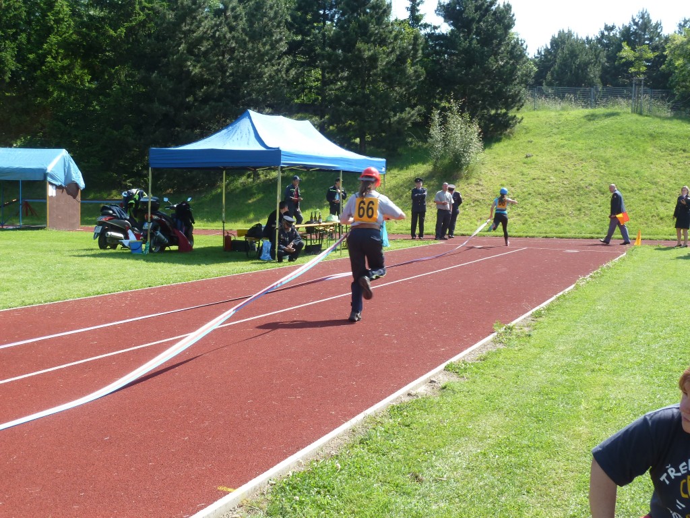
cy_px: 259
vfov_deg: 32.9
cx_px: 345
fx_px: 877
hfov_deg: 42.9
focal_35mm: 44
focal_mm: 7.3
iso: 80
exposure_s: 1/200
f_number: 4
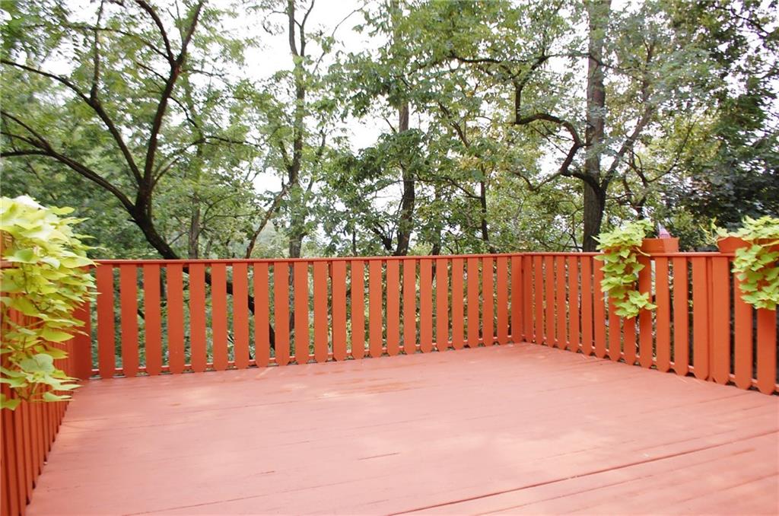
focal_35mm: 27
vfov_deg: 47.7
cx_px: 390
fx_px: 583
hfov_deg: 67.5
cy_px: 258
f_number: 6.3
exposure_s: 1/160
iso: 200
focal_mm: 18
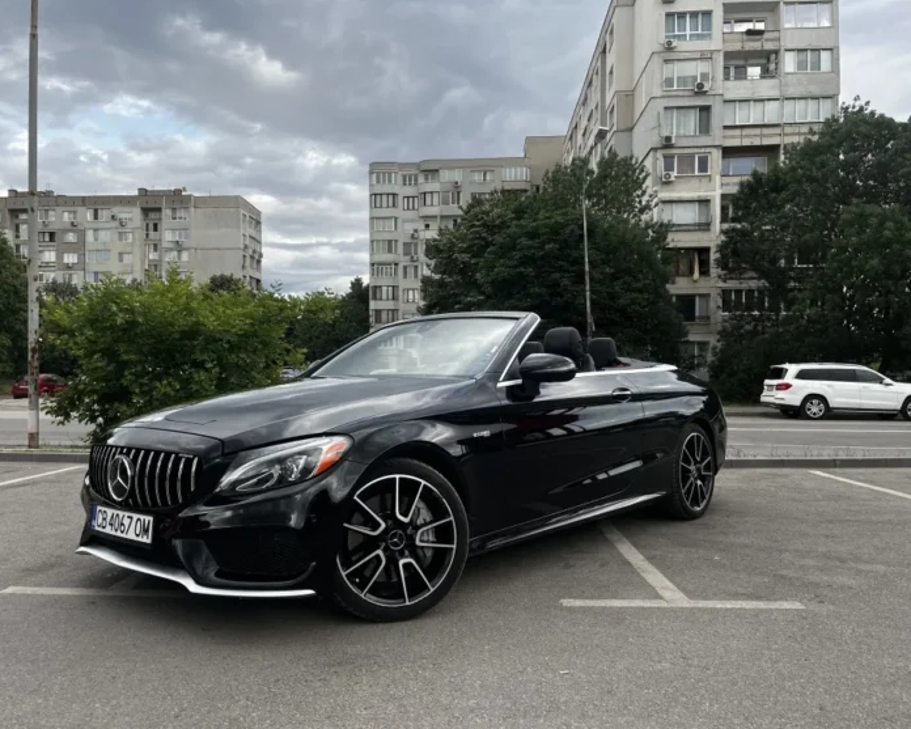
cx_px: 411
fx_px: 755
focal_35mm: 28
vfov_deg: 51.5
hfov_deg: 62.1
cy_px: 373
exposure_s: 1/777
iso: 50
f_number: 1.6
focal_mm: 5.1
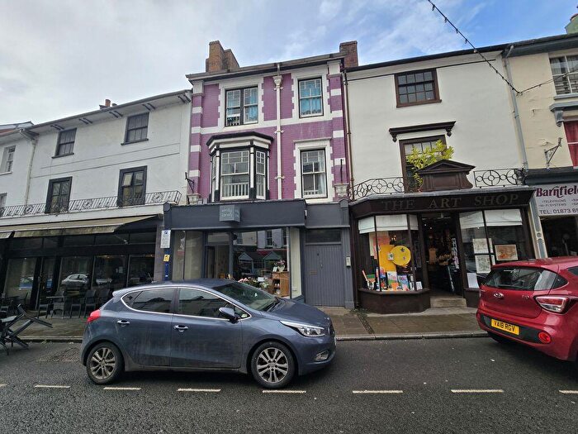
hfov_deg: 106.2
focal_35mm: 13
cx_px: 289
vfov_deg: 89.9
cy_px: 217
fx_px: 217
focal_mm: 2.2
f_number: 2.2
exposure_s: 1/1218
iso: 50
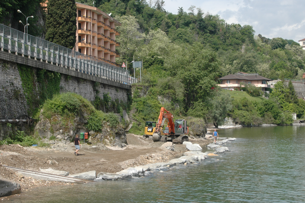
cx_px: 152
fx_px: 635
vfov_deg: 18.1
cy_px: 102
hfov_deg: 27.0
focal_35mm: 75
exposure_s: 1/400
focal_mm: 50
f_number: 10
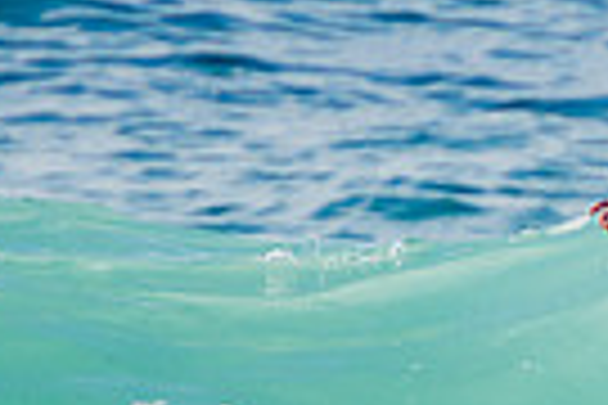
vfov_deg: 0.5
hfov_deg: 0.8
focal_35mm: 2584
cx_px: 698
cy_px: 533
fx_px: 43637
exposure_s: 1/2000
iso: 250
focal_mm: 400
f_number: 5.6
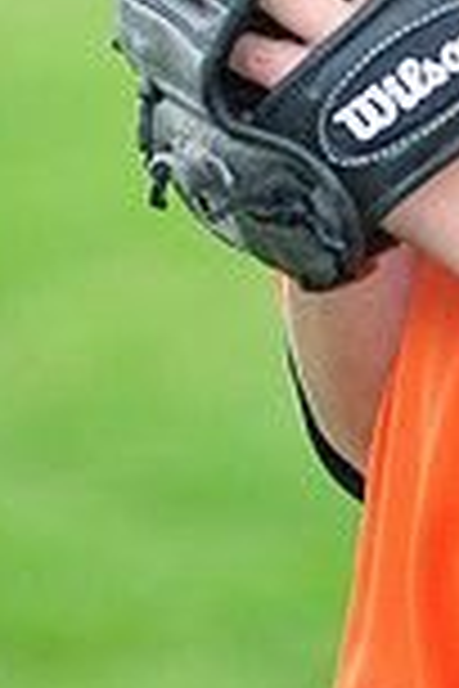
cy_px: -355
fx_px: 14534
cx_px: 666
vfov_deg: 2.7
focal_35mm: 760
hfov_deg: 1.8
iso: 400
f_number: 5
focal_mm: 200
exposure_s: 1/320
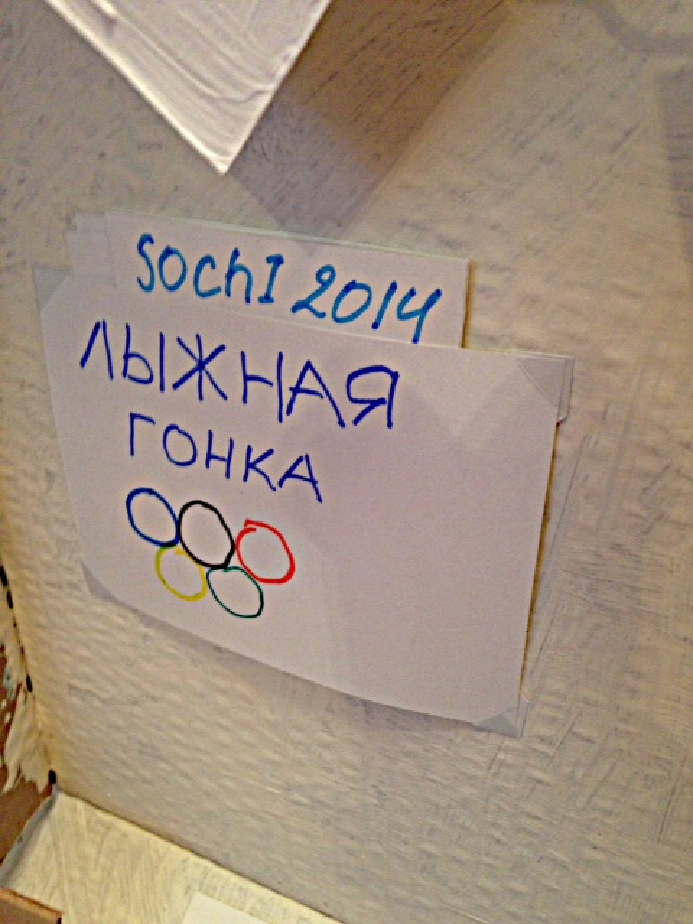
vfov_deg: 55.4
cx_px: 346
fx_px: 881
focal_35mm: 33
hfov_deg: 42.9
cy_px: 462
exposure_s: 1/20
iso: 160
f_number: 2.4
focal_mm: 4.13
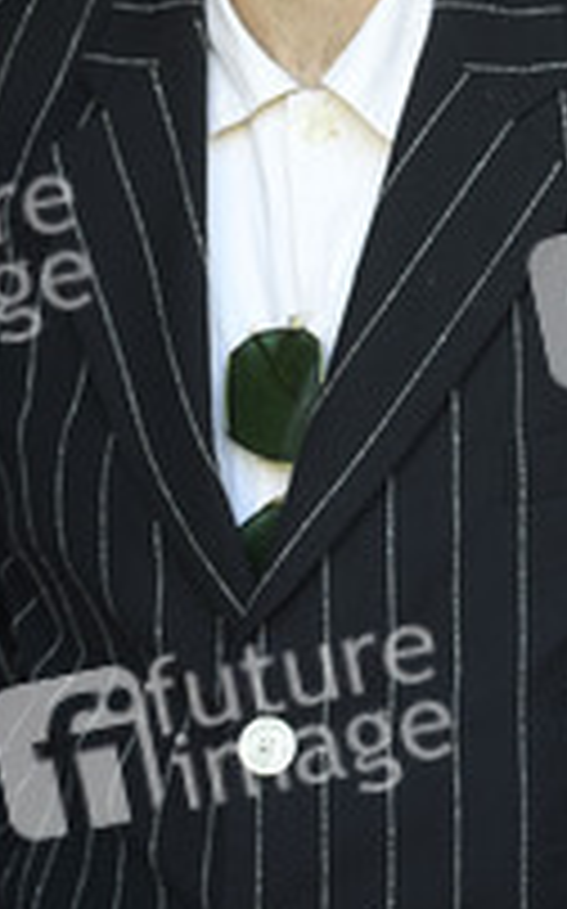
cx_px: 351
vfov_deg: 14.7
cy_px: 58
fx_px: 3491
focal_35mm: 141
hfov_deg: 9.3
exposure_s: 1/320
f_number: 4.5
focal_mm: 70
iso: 800
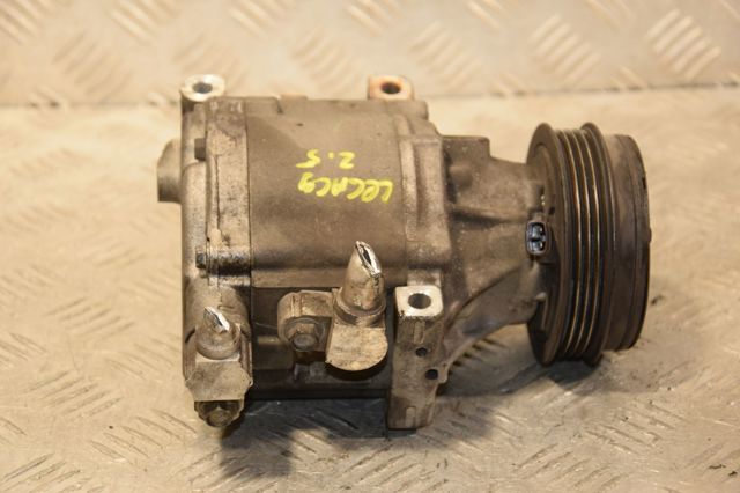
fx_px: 2034
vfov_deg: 13.8
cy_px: 246
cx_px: 370
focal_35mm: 99
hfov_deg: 20.6
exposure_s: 1/125
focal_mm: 66
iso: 800
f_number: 5.3
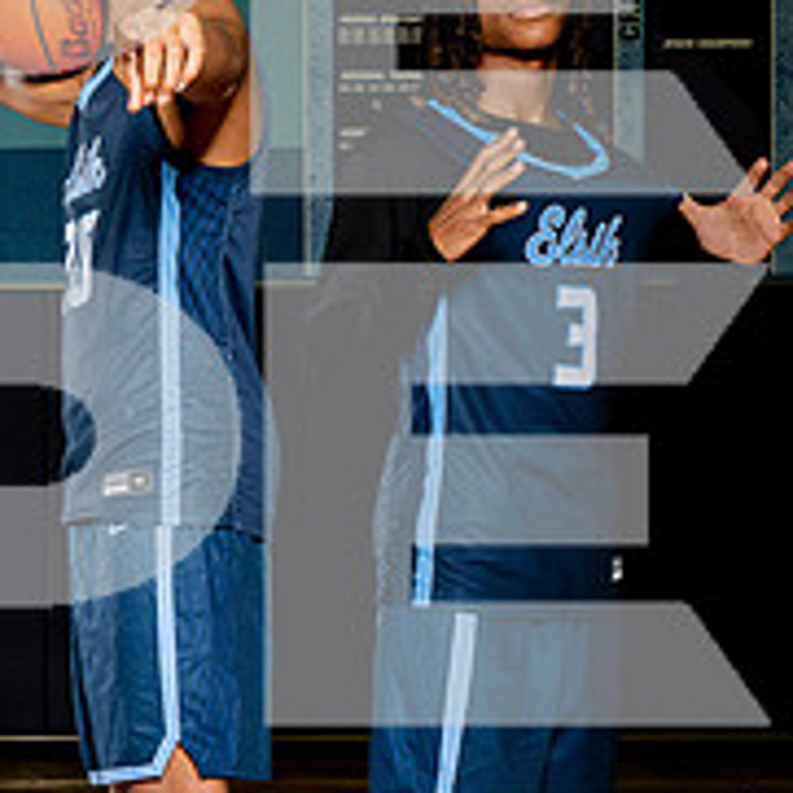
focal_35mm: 111
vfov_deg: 15.7
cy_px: 549
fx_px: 2877
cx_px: -400
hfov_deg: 14.6
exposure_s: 1/160
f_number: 7.1
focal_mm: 36
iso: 400
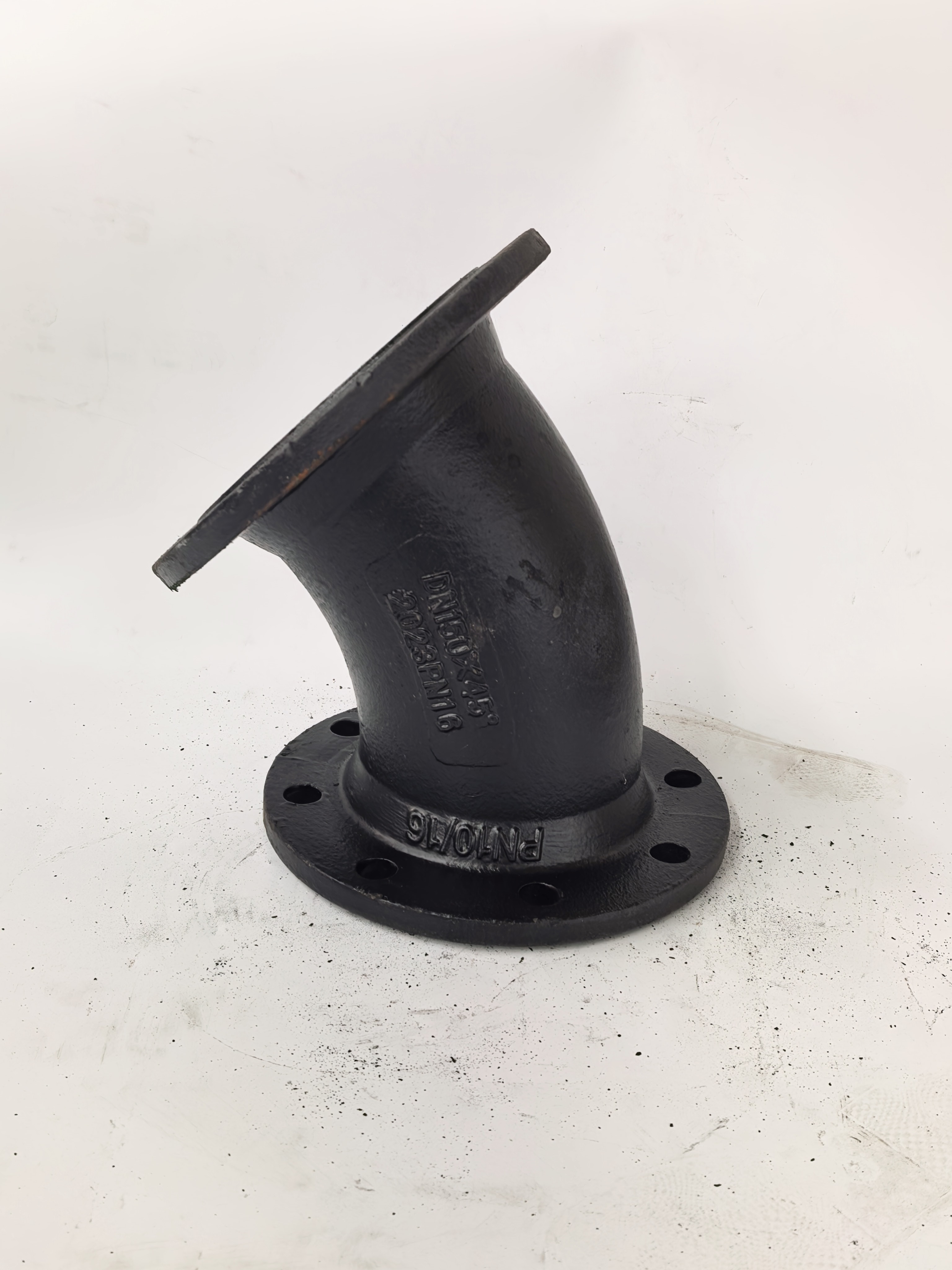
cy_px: 635
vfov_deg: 49.0
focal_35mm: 38
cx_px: 476
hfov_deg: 37.7
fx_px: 1393
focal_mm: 8.5
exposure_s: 1/100
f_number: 2
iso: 320
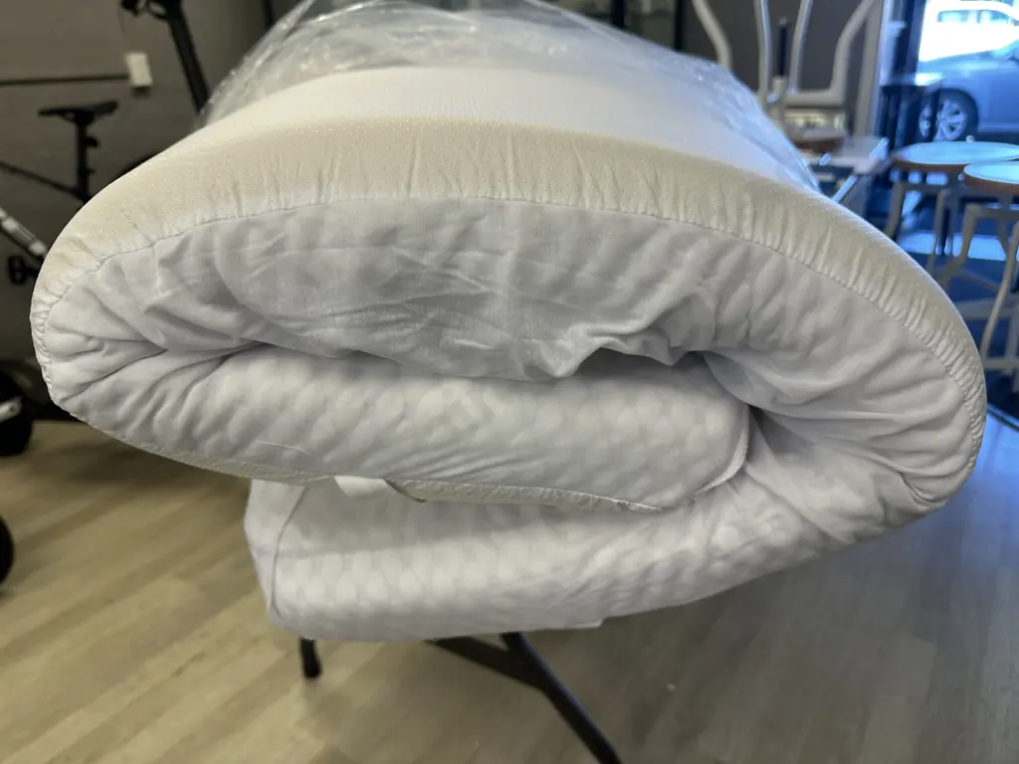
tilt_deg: -23.4
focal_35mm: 24
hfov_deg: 71.6
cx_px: 510
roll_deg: +3.0
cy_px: 382
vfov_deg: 56.8
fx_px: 706
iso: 80
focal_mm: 6.86
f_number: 1.78
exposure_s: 1/100
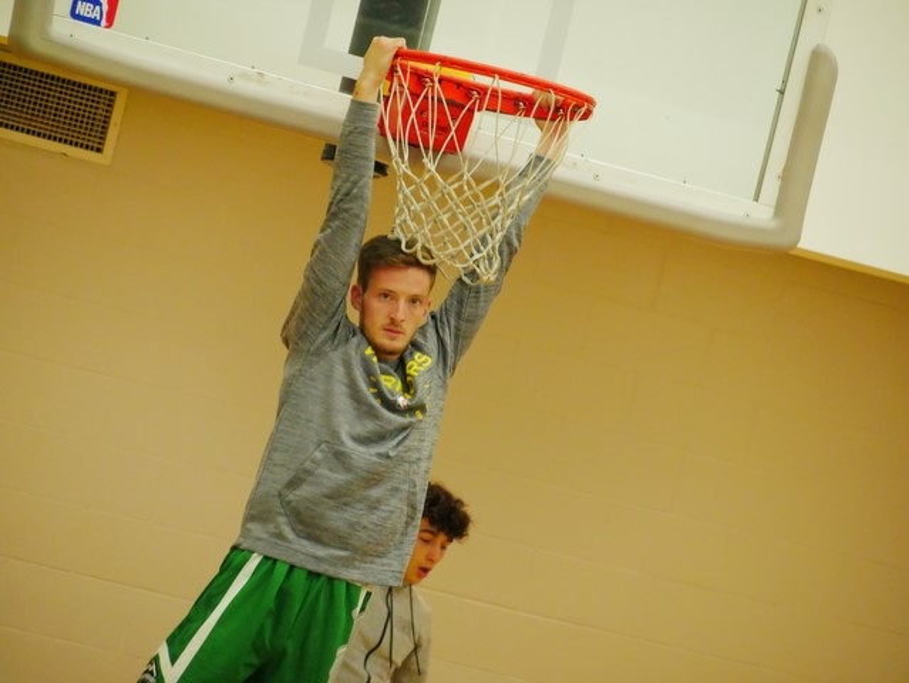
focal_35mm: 280
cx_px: 454
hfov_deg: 7.1
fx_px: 7357
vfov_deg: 5.3
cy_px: 342
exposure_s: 1/200
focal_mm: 140
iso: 6400
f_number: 5.6
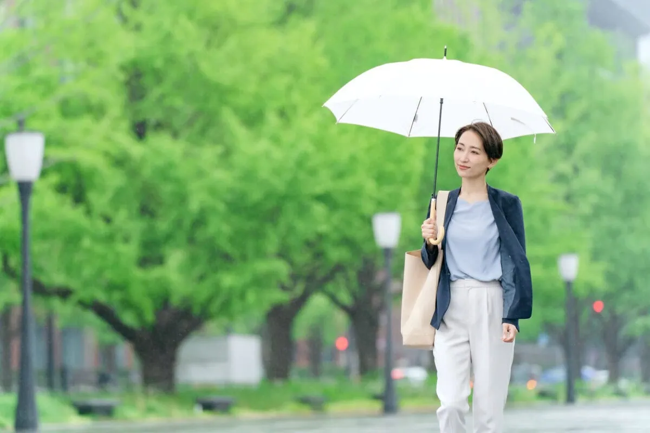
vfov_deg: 8.0
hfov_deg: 11.9
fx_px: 3105
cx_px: 325
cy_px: 216
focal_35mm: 172
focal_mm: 172
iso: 200
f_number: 4
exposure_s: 1/500
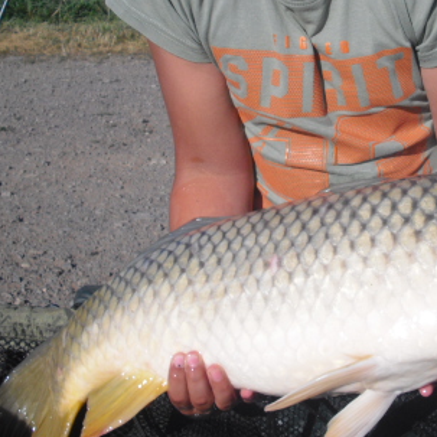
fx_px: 1014
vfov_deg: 24.2
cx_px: 355
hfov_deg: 23.9
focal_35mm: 71
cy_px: 149
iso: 64
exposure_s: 1/400
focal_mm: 6.2
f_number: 5.6
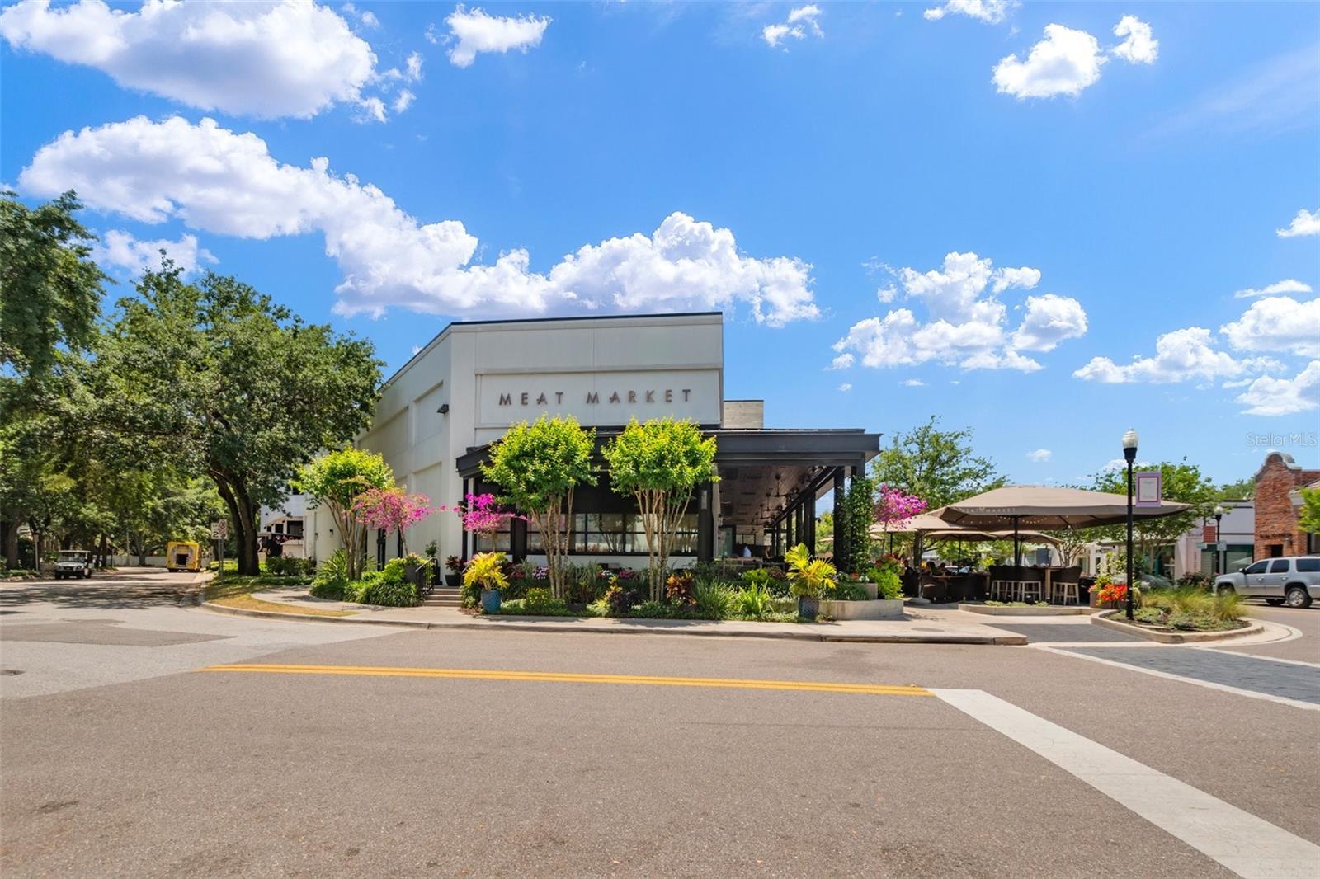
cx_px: 660
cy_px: 440
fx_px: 550
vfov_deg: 77.3
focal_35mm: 15
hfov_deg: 100.4
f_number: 7.1
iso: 100
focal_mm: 10
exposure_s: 1/500
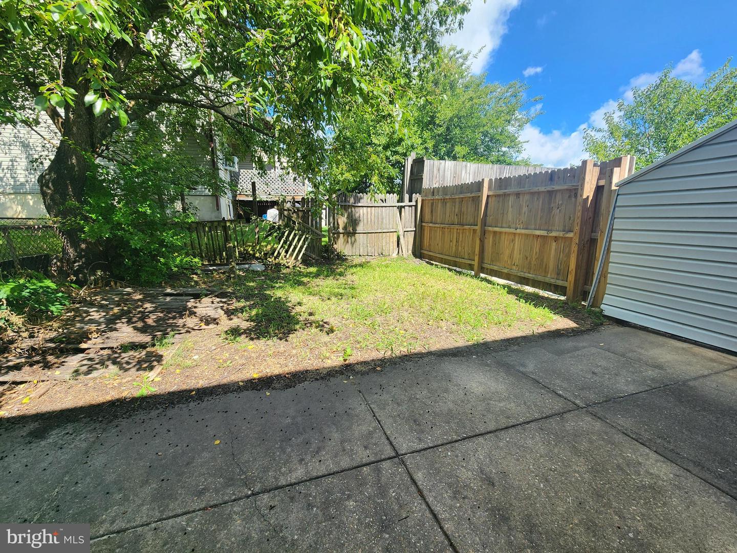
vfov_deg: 89.9
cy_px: 276
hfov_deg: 106.2
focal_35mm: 13
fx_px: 277
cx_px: 368
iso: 50
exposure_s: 1/611
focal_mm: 2.2
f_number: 2.2
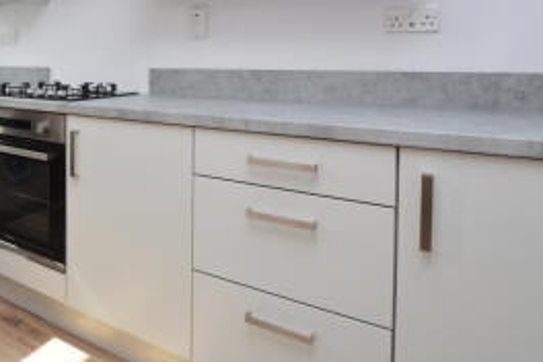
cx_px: 76
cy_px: 63
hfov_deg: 59.5
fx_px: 407
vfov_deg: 45.1
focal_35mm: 27
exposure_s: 1/125
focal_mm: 10
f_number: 9
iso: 400
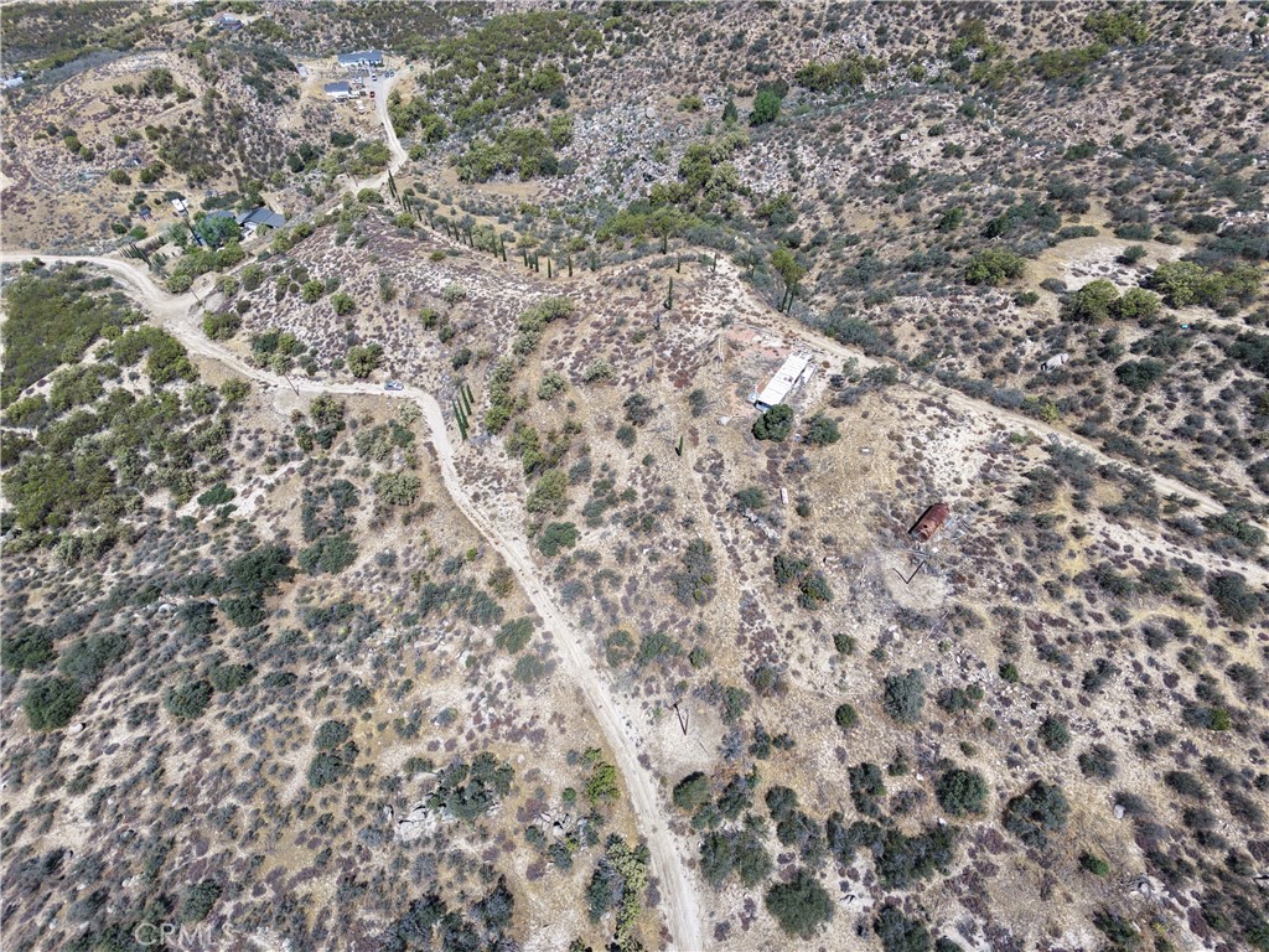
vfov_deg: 78.1
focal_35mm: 16
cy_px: 476
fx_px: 587
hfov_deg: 94.5
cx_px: 634
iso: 140
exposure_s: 1/1250
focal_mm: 3.05
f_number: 2.2
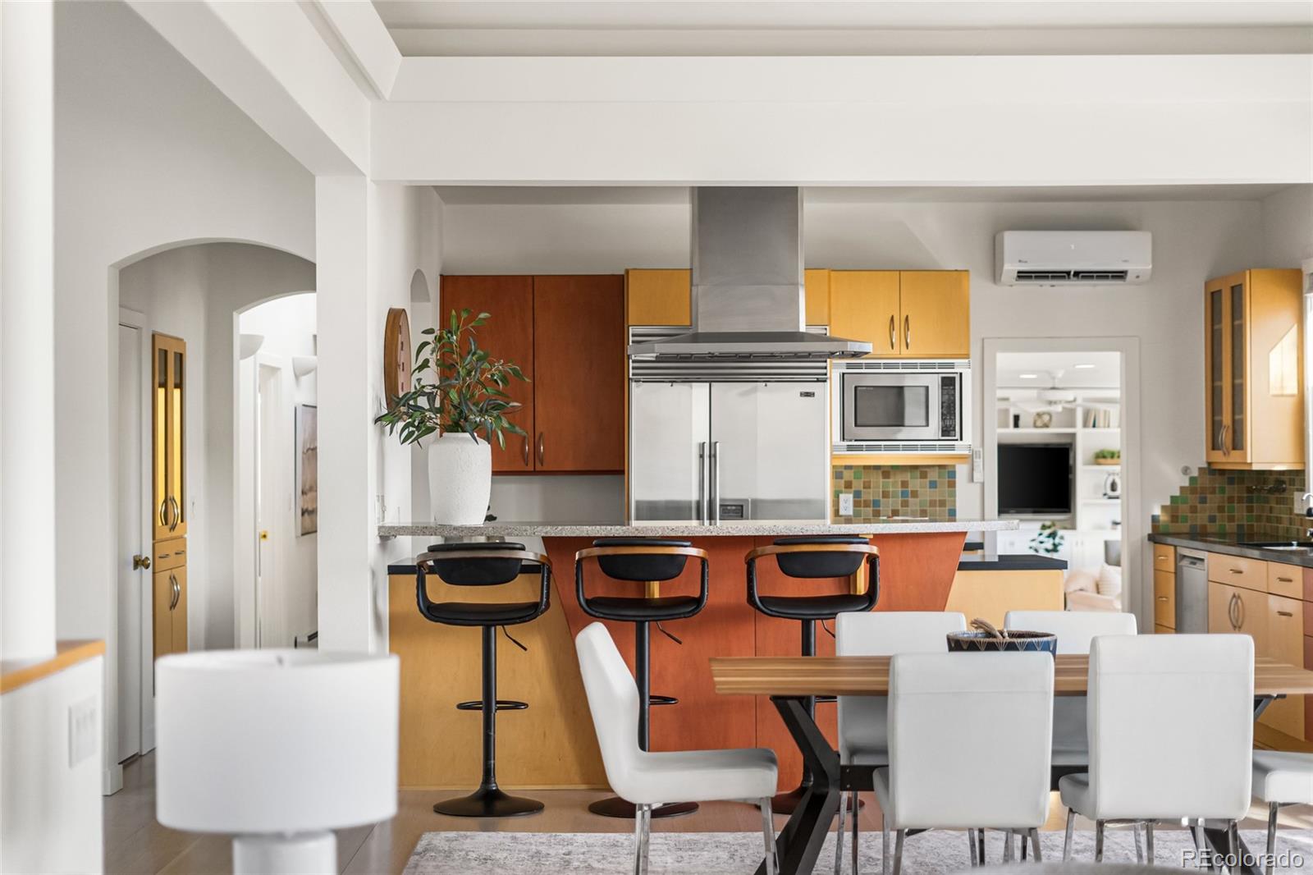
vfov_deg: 27.0
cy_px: 438
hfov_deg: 39.6
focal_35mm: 50
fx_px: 1823
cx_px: 656
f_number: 1.8
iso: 400
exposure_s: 1/320
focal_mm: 50
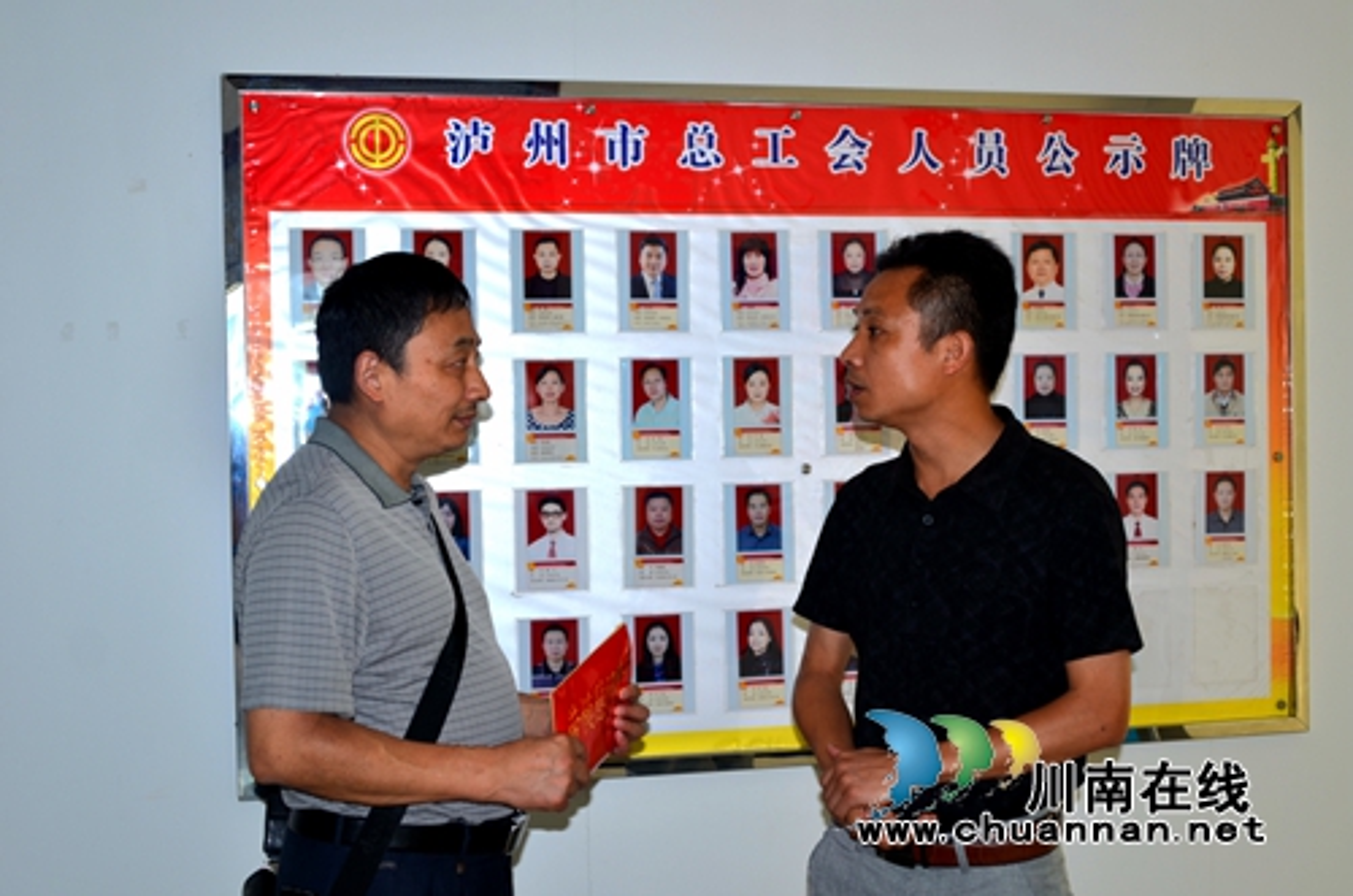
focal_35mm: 42
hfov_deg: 46.5
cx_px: 676
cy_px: 448
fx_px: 1575
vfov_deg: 31.7
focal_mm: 28
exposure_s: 1/60
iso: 100
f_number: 3.5
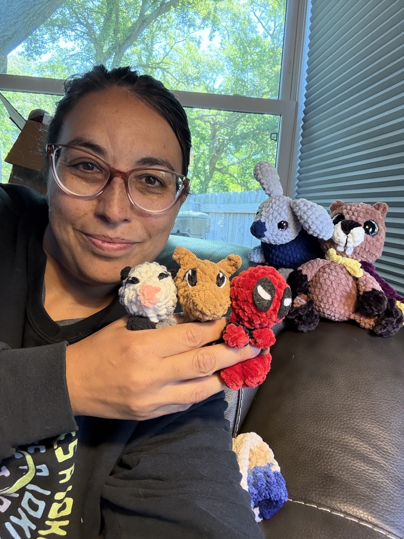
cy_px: 270
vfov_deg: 73.9
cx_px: 202
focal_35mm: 23
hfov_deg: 58.9
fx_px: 358
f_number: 1.9
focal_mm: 2.69
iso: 320
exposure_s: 1/40
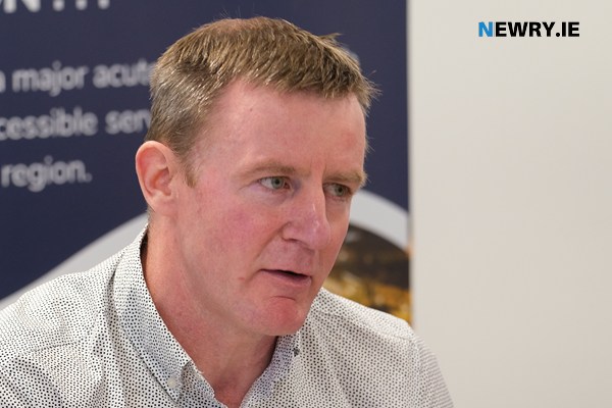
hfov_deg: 9.8
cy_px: 204
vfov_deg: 6.5
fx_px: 3570
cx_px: 306
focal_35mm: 210
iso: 800
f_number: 3.2
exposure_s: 1/60
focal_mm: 140
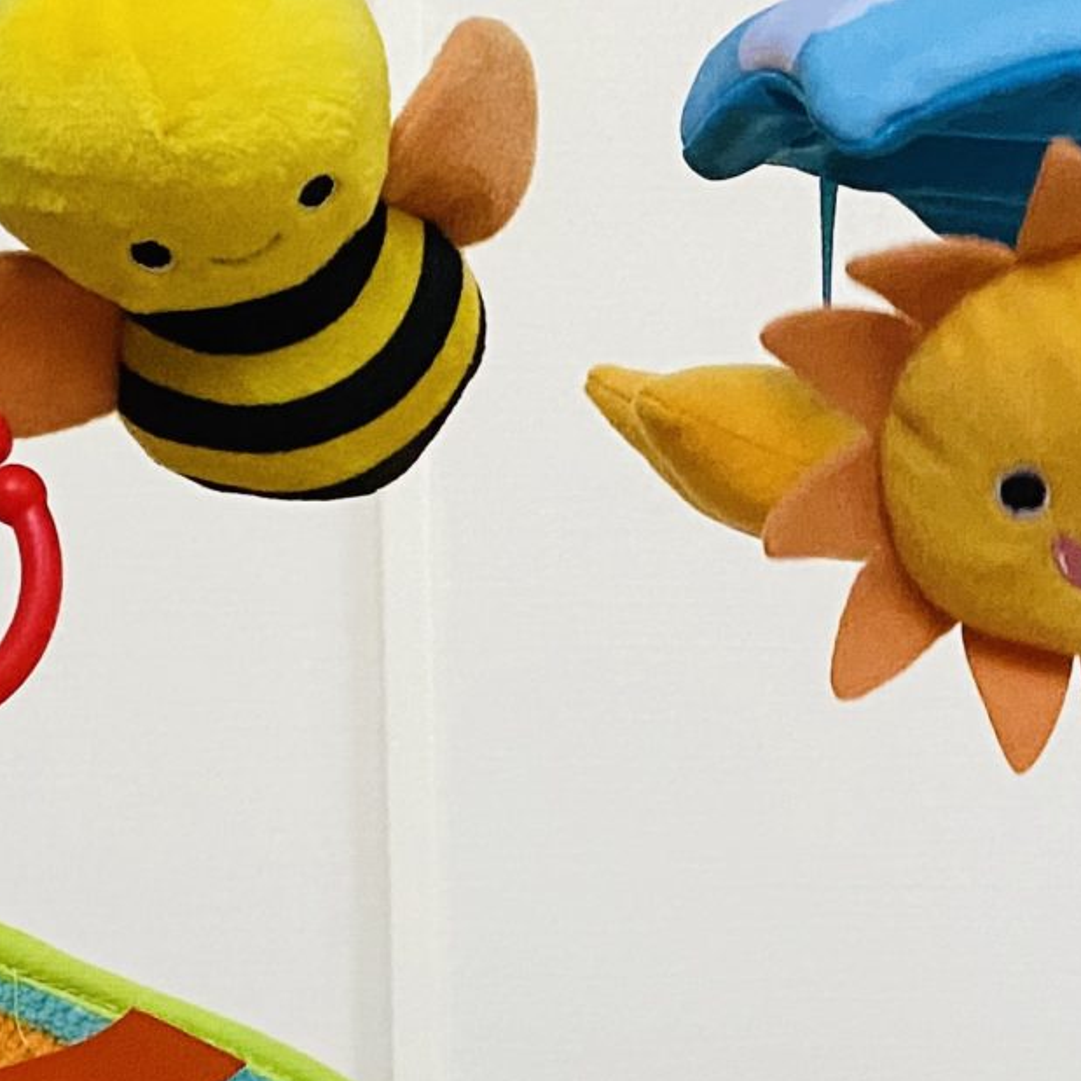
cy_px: 1423
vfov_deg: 17.2
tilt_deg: -1.5
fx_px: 3356
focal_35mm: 95
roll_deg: +0.6
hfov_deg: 17.7
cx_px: 1146
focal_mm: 4.25
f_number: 1.8
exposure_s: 1/48
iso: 400
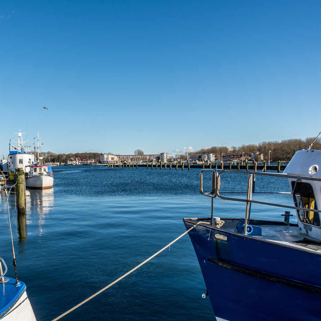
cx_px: 90
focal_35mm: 35
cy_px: 163
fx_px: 367
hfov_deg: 45.9
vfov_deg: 47.2
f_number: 9
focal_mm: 18
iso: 100
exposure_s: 1/500
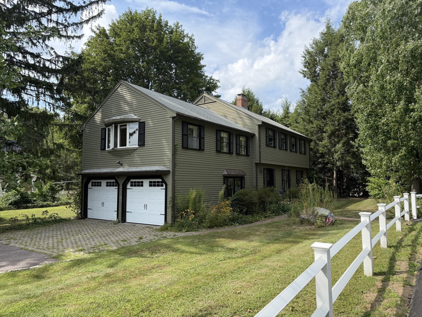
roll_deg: +0.7
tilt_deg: +8.5
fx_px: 293
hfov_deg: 71.6
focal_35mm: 24
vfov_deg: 56.8
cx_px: 211
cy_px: 158
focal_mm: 6.76
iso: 100
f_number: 1.78
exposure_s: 1/2525
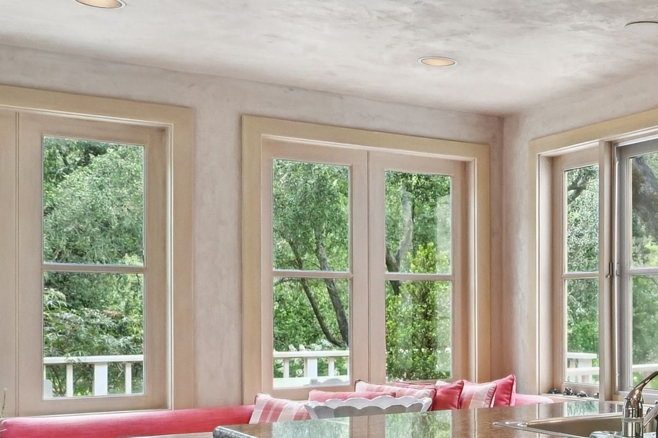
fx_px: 968
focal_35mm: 53
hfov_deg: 33.5
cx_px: 692
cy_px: 309
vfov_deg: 25.3
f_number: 9
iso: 1600
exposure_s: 1/40
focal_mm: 14
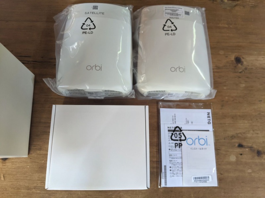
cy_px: 99
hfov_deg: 65.3
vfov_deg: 51.4
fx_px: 207
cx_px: 132
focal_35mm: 27
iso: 356
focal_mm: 4.44
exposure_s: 1/60
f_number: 1.8
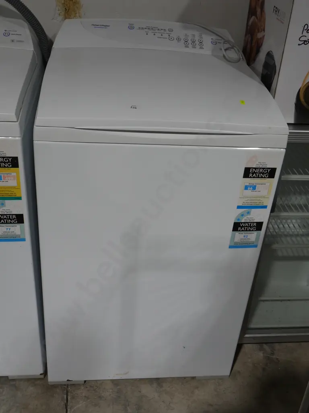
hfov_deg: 36.0
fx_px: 476
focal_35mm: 40
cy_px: 206
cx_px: 154
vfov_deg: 46.8
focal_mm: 20
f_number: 7.1
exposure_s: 1/60
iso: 400
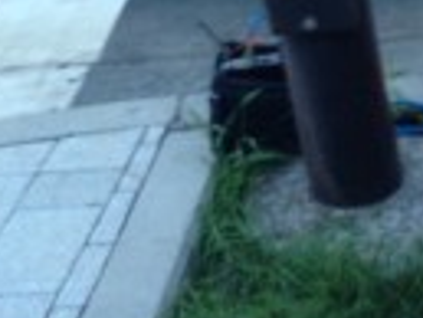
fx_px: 1407
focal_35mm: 115
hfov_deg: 17.0
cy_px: -134
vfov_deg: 12.4
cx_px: 295
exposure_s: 1/20
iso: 100
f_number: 2.4
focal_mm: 4.13
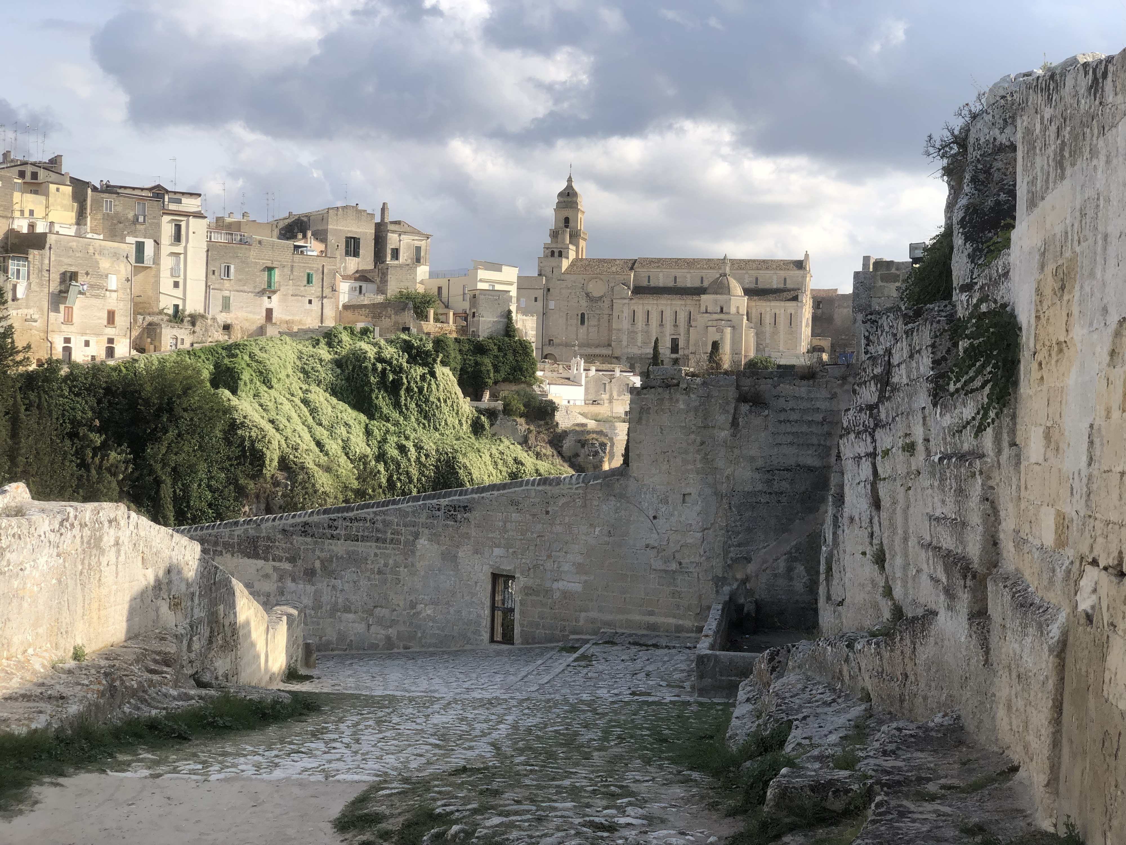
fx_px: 1691
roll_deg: -0.8
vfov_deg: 28.0
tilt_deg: -1.1
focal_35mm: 52
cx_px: 563
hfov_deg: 36.8
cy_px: 422
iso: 16
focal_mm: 6
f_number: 2.4
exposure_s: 1/883
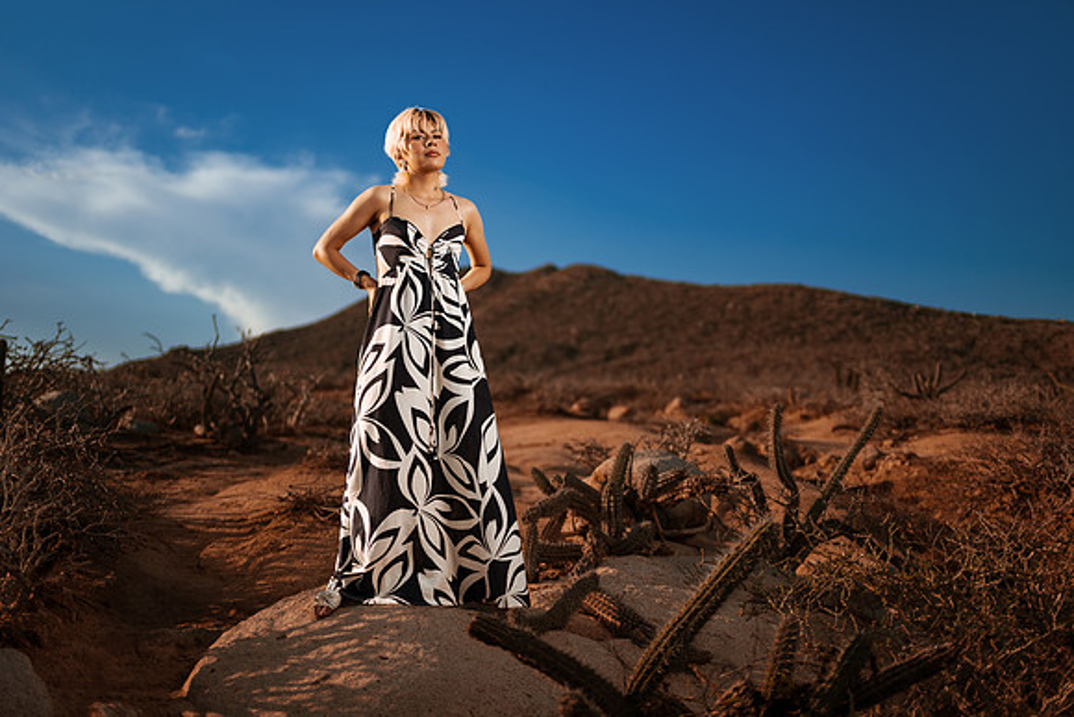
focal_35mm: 36
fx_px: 1060
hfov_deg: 53.7
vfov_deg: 37.4
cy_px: 353
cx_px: 545
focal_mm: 35
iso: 50
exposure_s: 1/8000
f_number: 1.4
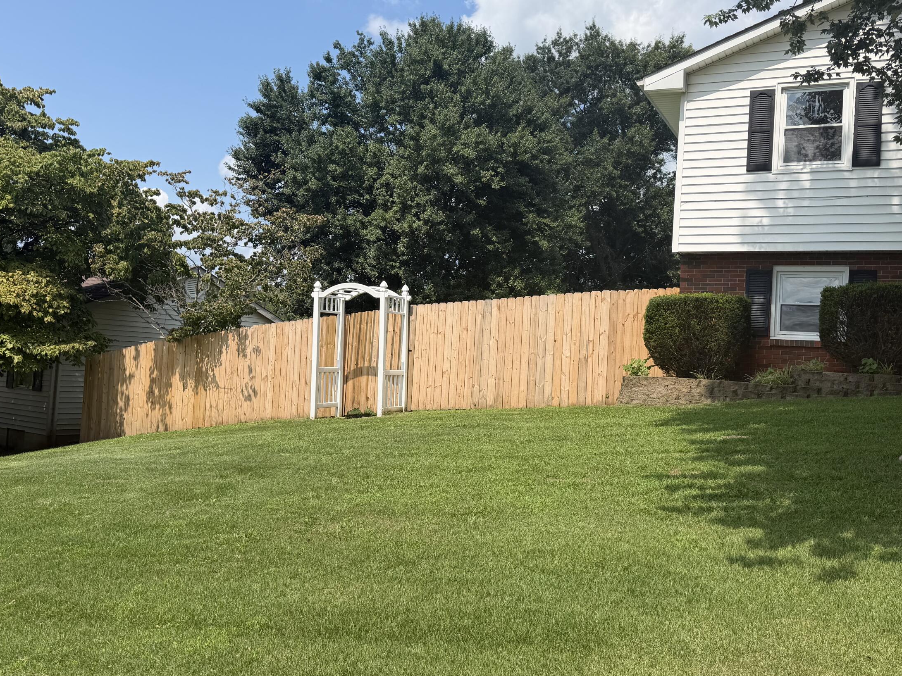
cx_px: 504
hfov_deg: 55.2
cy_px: 339
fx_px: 860
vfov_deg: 42.9
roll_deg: -2.8
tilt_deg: +3.5
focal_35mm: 33
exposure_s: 1/3759
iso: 80
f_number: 1.78
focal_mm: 6.76
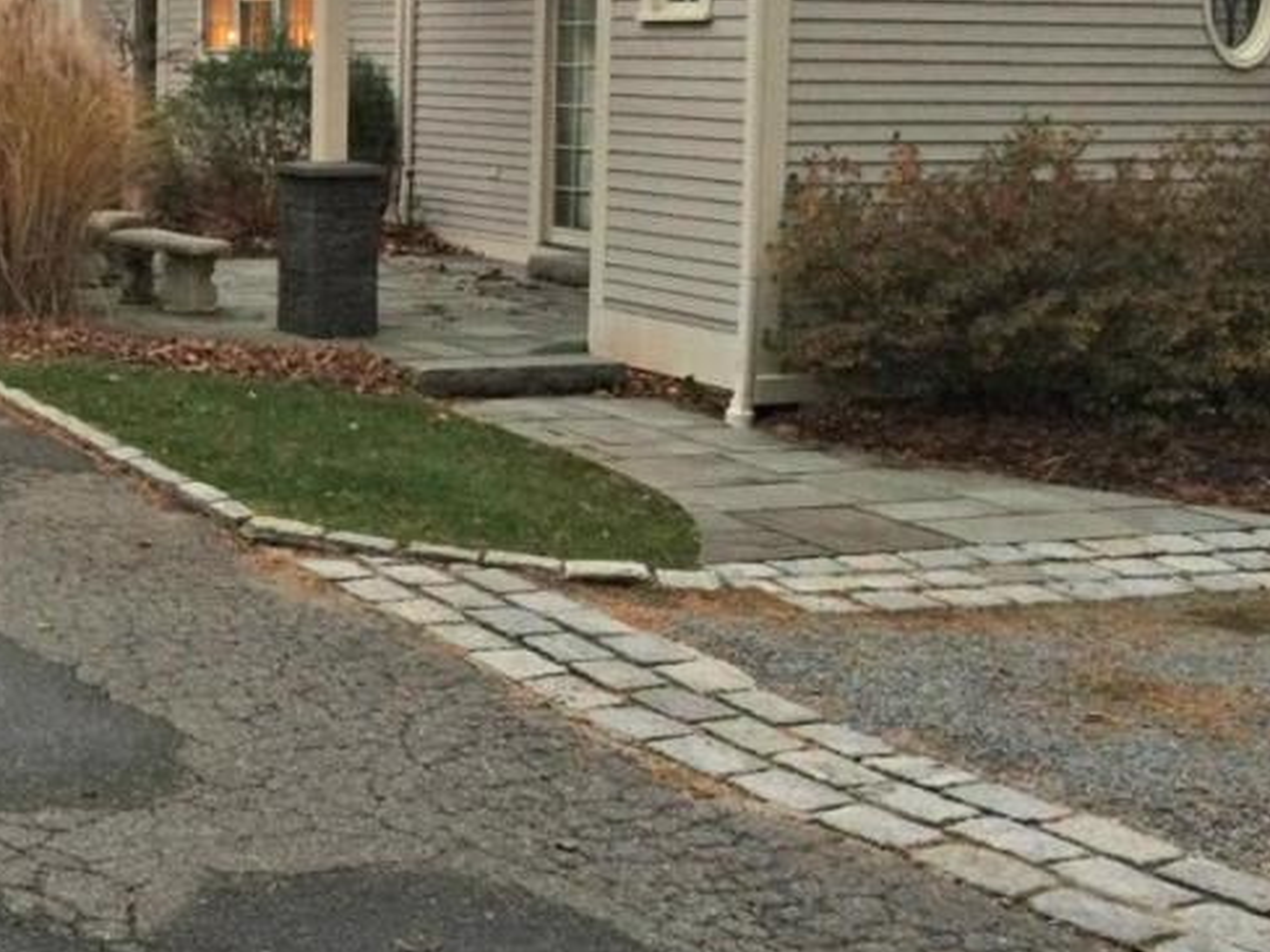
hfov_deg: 30.0
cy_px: 185
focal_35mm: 61
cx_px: 69
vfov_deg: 23.6
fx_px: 2237
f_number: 2.2
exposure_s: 1/30
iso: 125
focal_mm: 4.15
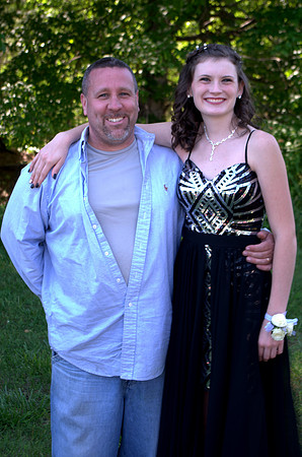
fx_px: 1037
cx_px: 151
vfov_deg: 24.8
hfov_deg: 16.6
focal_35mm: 82
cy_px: 228
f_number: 5.6
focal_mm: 55
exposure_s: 1/25
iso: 100
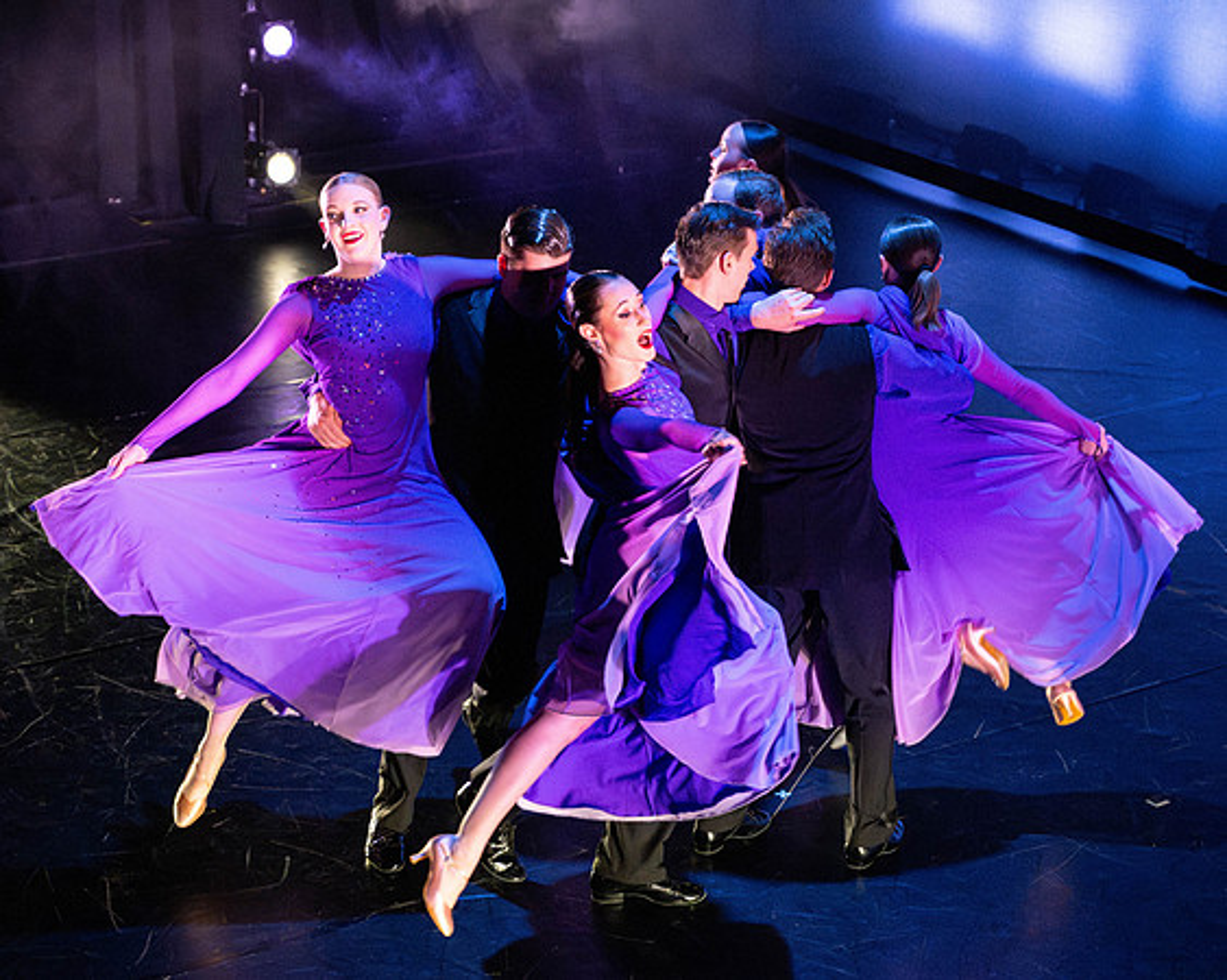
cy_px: 488
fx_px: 3181
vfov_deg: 17.5
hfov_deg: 21.8
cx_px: 711
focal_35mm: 88
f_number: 4
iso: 4000
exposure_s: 1/200
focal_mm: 70
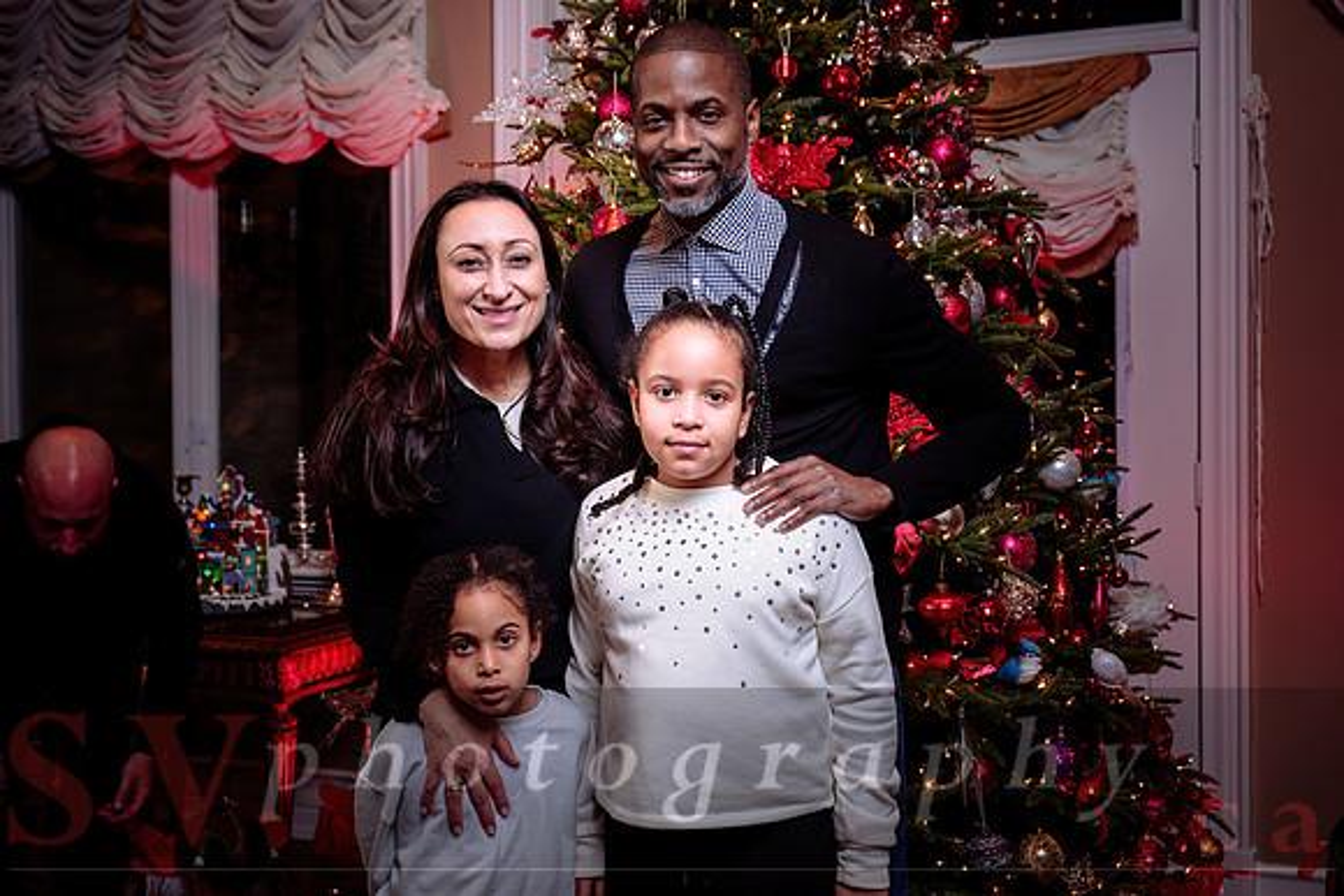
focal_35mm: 47
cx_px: 672
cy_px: 408
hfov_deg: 42.0
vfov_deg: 28.7
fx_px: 1750
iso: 200
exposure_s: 1/60
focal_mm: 43
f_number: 4
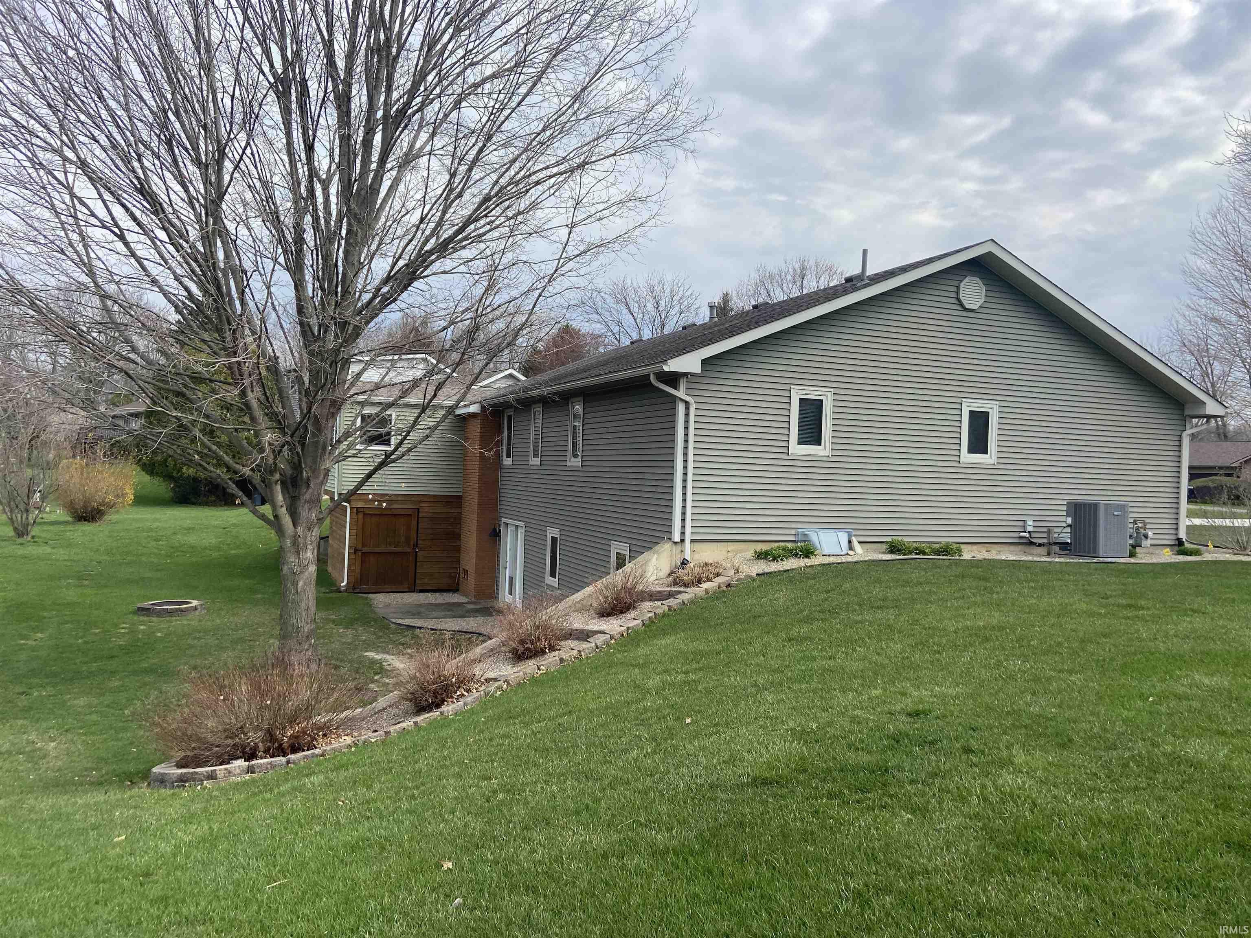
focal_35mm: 26
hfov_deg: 67.3
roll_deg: -1.7
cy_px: 469
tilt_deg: -0.4
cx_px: 626
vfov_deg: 53.1
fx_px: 940
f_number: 1.8
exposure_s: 1/2183
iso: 32
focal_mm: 4.25
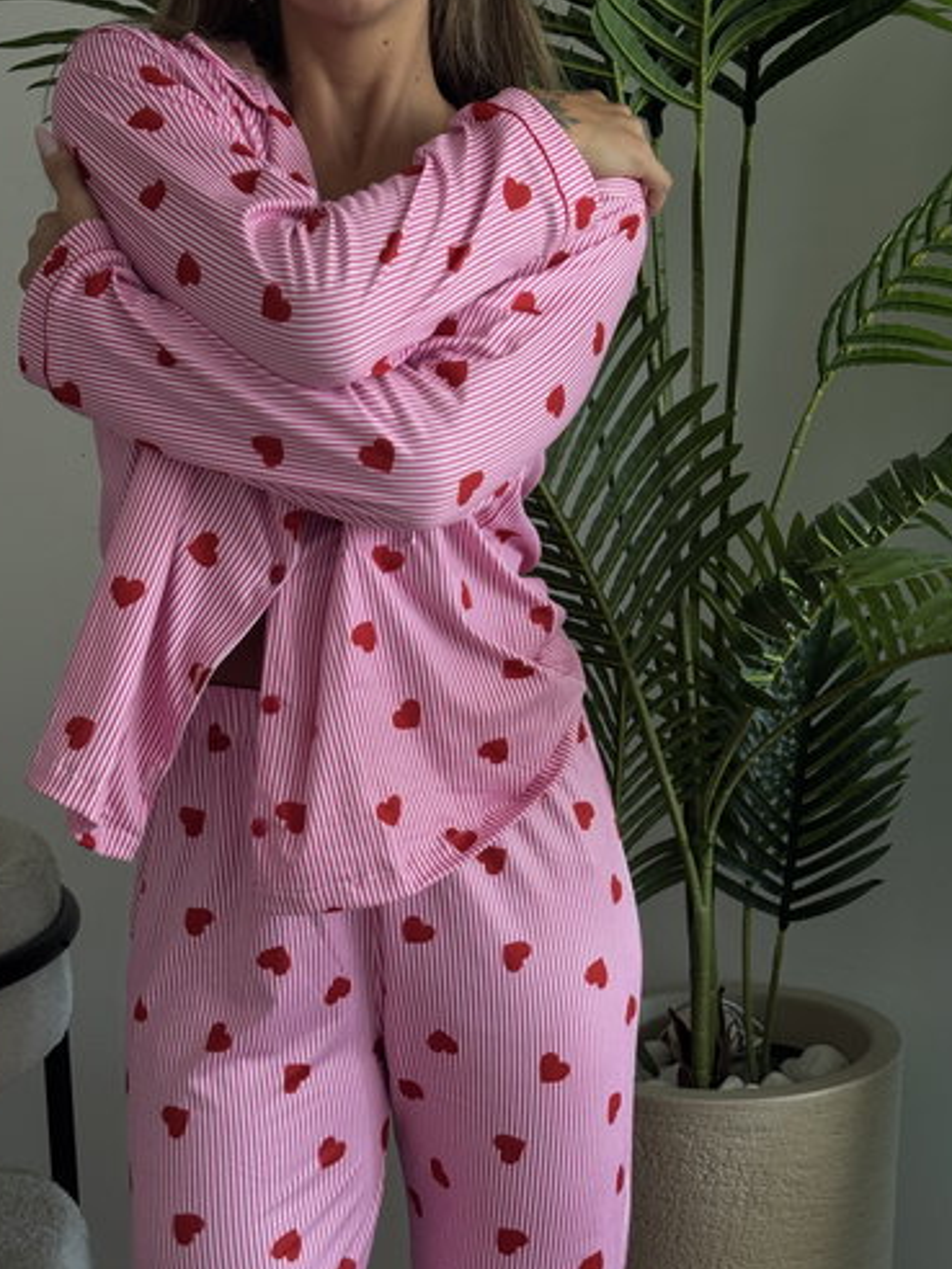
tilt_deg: -6.0
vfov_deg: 36.8
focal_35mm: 52
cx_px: 477
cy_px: 625
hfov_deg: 28.0
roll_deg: +2.2
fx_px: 1907
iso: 64
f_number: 1.78
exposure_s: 1/50
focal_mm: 6.76
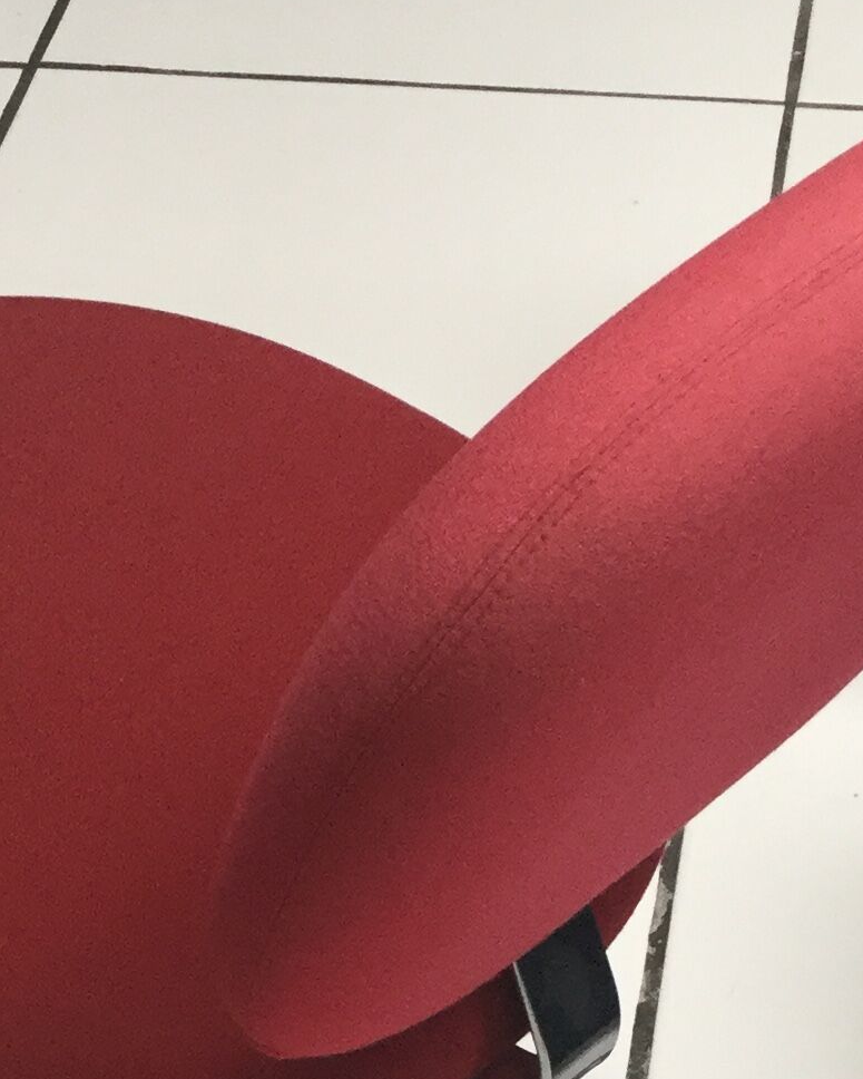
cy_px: 1274
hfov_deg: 15.0
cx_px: 204
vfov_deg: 17.9
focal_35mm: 102
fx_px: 3255
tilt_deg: -46.4
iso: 32
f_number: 2.4
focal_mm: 3.3
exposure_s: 1/33
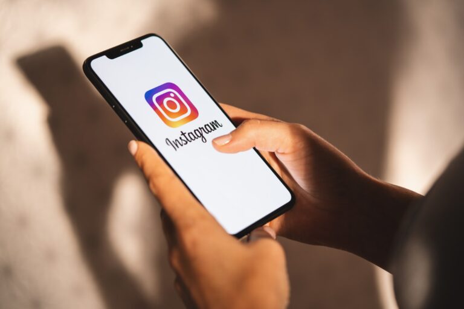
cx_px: 232
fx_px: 1160
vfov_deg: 15.2
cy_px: 154
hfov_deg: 22.6
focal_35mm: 90
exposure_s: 1/80
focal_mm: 90
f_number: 2.8
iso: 200
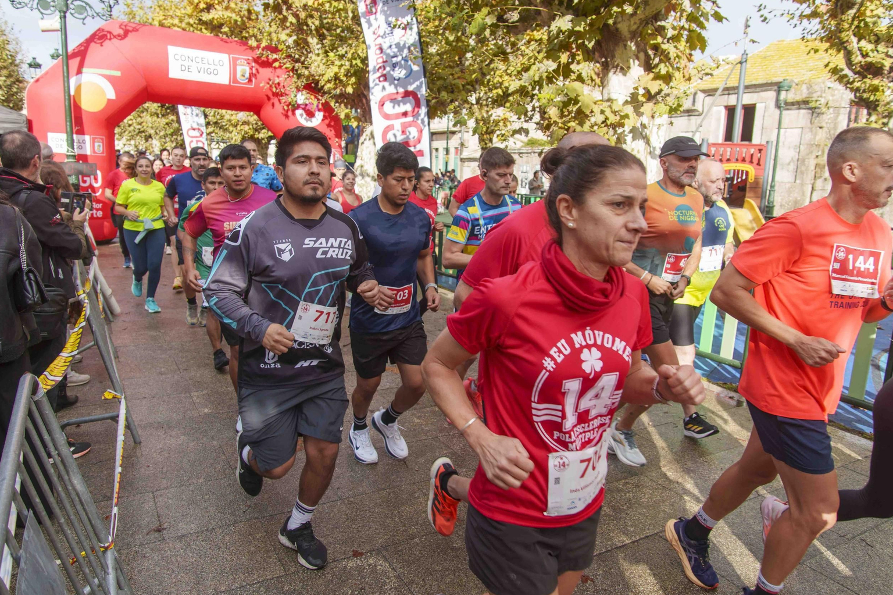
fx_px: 620
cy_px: 288
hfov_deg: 71.5
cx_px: 434
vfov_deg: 51.2
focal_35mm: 25
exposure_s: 1/640
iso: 125
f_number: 3.2
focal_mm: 16
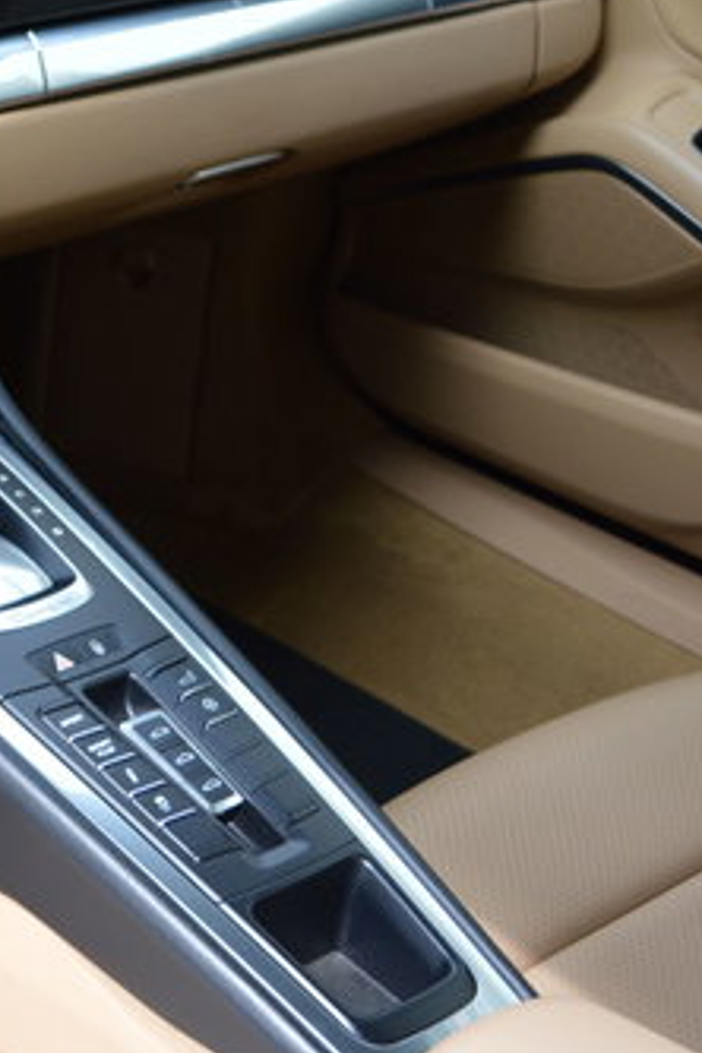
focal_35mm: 83
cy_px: 305
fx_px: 2428
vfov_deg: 24.3
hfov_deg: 14.8
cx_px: -484
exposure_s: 1/125
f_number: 5.6
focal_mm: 24
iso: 125
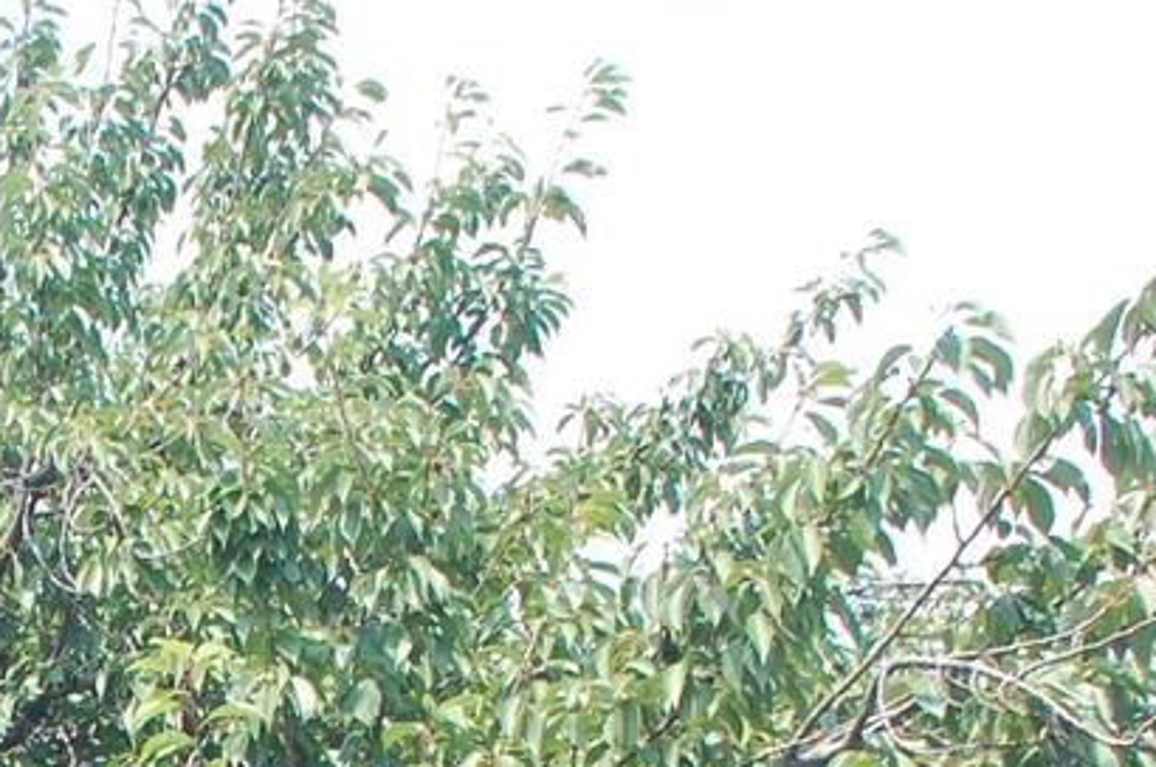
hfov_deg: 16.7
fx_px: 3719
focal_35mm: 116
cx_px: -355
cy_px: 1344
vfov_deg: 11.0
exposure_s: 1/200
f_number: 7.1
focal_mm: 22
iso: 200
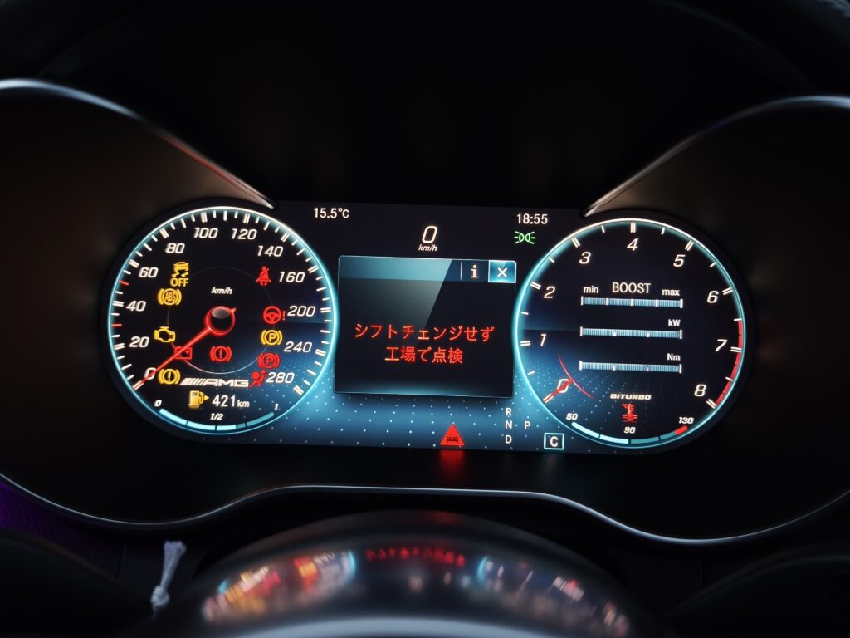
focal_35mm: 29
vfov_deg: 48.2
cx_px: 425
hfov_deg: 61.7
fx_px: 712
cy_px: 319
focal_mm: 6.57
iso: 3200
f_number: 1.6
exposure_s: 1/18.3
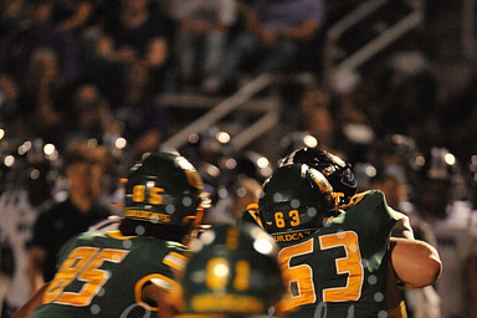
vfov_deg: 1.5
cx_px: 238
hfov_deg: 2.3
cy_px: 337
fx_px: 12004
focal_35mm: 906
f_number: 6.3
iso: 6400
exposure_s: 1/200
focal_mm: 600
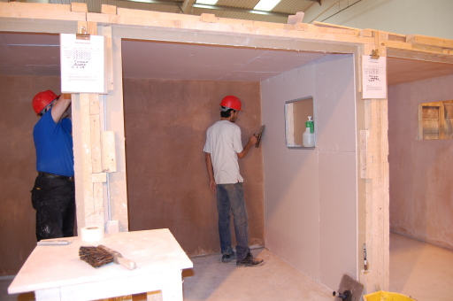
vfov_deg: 47.8
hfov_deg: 67.4
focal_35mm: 27
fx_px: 339
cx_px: 226
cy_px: 150
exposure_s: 1/60
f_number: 3.5
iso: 400
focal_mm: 18
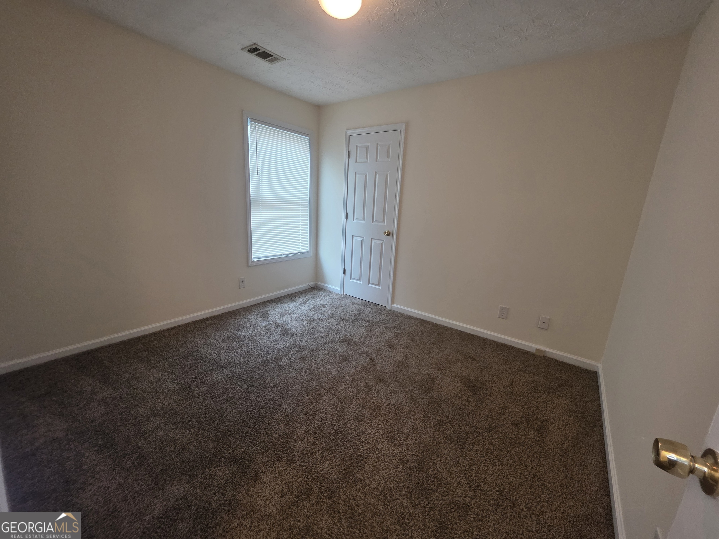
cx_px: 360
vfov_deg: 89.9
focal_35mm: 13
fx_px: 270
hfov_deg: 106.2
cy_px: 270
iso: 400
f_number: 1.9
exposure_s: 1/60
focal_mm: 2.2
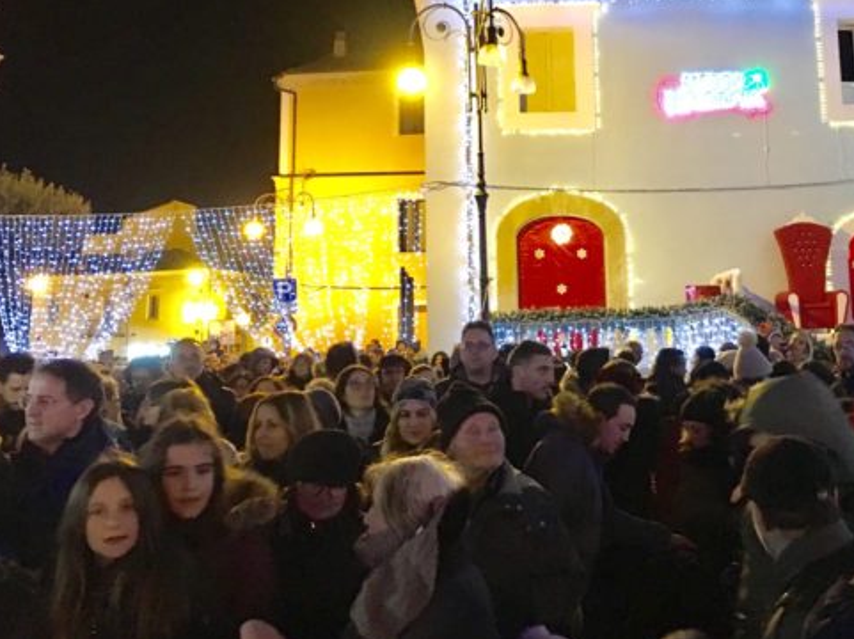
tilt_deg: +10.8
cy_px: 190
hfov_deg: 44.5
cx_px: 522
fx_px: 1035
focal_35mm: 42
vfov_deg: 33.9
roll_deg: +2.2
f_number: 2.2
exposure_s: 1/17
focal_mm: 4.15
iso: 250
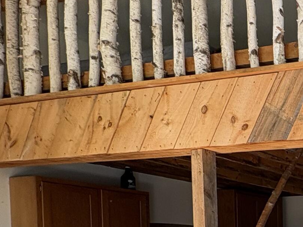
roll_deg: -1.0
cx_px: 478
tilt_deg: -2.2
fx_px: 455
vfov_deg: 25.2
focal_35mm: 52
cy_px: 274
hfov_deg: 25.4
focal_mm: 2.22
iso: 100
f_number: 2.2
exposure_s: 1/99
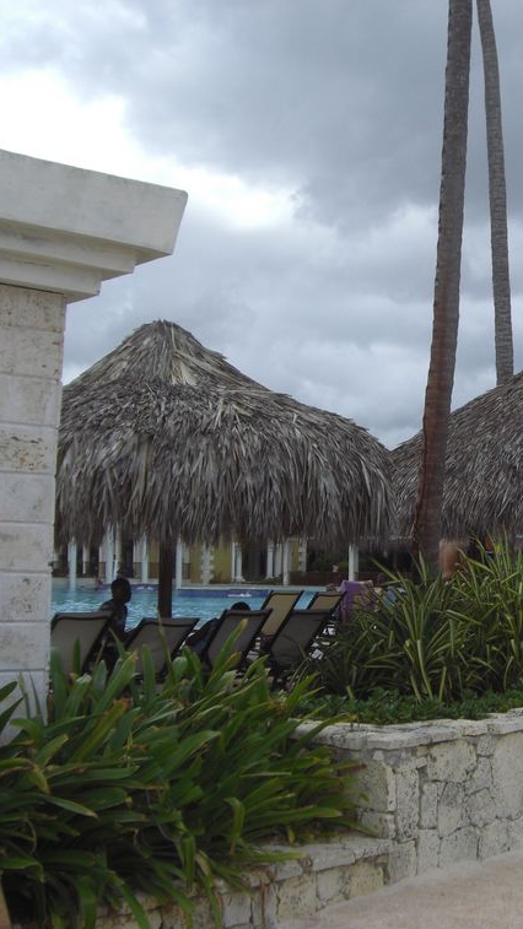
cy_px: 464
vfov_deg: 37.2
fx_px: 1380
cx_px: 516
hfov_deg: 20.8
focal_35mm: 56
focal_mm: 6.2
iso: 64
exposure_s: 1/125
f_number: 8
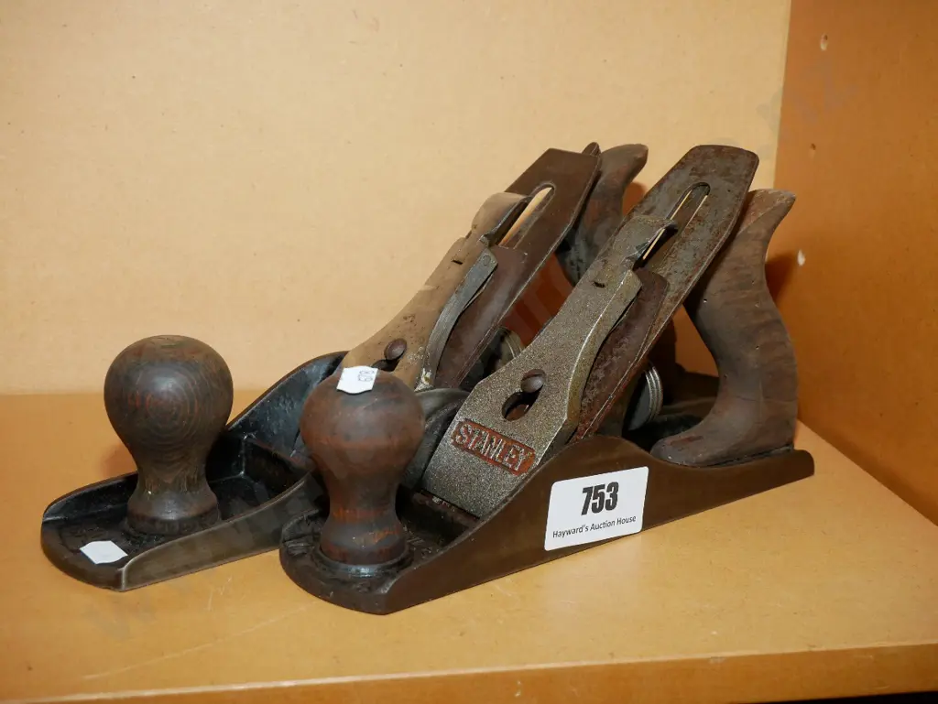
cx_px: 469
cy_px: 352
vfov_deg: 32.9
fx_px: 1193
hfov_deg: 42.9
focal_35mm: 44
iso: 1600
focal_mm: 22
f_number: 5.6
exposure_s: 1/100
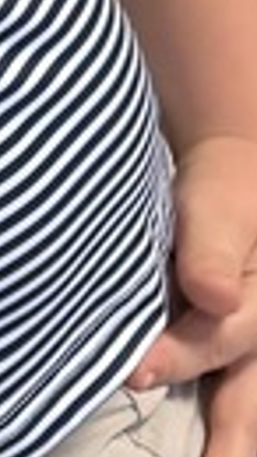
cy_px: -587
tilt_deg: -22.0
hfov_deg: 5.3
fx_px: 2499
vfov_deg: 9.5
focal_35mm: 206
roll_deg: +1.5
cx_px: -732
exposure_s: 1/60
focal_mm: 6.76
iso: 250
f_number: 1.78
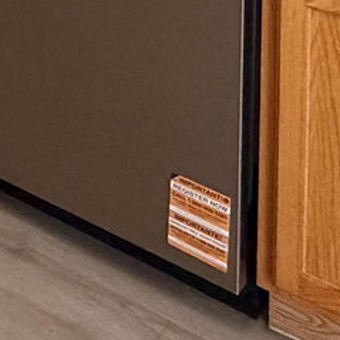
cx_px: -263
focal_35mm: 83
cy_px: -346
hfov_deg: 17.3
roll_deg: -0.3
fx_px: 922
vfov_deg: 16.1
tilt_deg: -1.0
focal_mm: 2.22
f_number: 2.2
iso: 320
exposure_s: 1/60
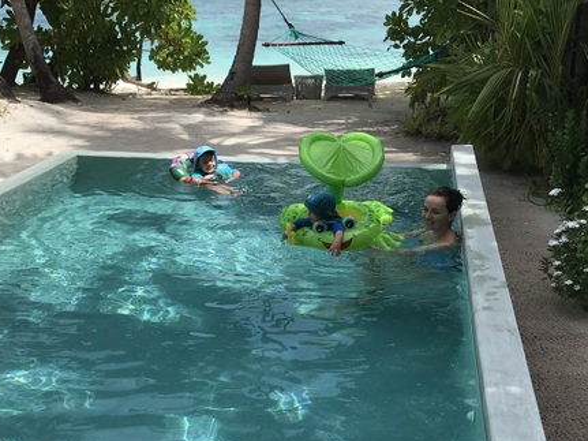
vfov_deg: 27.9
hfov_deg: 36.6
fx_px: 883
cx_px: 218
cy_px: 277
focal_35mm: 52
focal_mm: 3.99
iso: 20
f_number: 1.8
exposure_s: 1/2398
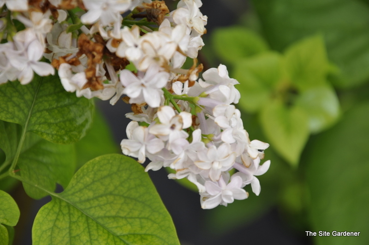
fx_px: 1613
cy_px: 122
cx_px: 184
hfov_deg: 13.1
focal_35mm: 158
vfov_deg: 8.7
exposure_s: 1/160
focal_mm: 105
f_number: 6.3
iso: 200
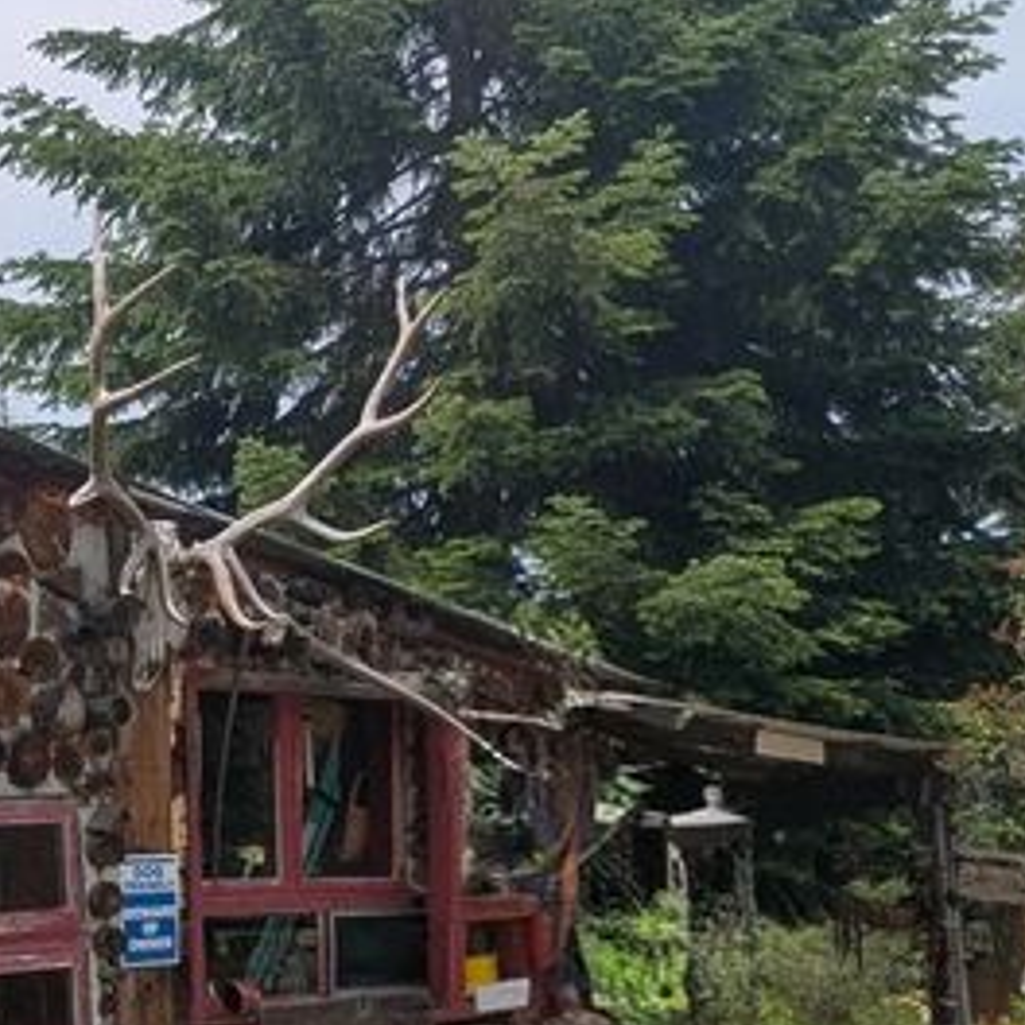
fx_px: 1843
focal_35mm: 55
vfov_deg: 30.6
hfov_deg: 29.2
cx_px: 16
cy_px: 767
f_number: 2.2
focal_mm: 2.35
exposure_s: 1/1603
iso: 51
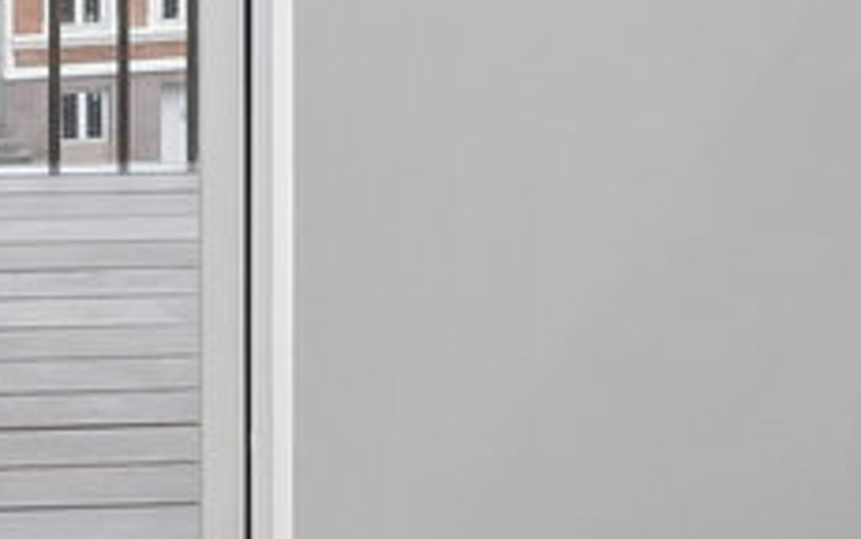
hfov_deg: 12.3
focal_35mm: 170
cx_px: 487
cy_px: -672
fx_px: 3991
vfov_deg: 7.3
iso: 200
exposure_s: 1/3
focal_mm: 16
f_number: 8
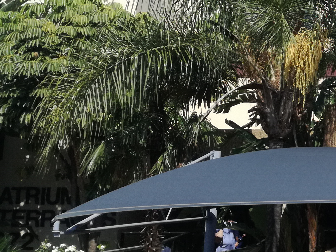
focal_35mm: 83
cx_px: 506
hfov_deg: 20.2
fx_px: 806
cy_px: 42
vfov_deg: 17.6
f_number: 2
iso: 50
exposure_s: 1/1355
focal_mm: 3.79
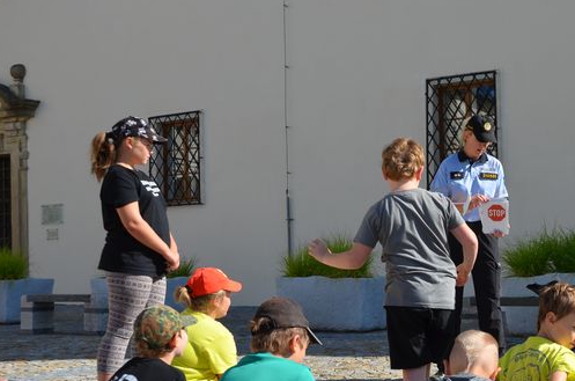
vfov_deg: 23.2
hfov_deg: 33.8
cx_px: 437
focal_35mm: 58
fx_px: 924
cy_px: 248
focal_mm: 24
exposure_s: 1/1600
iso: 400
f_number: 6.3
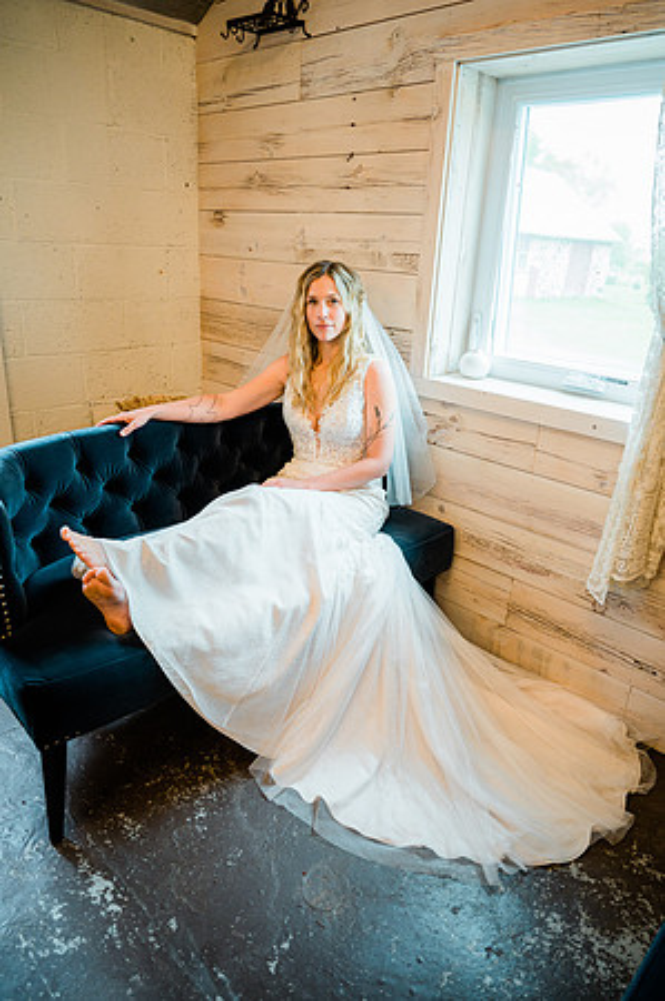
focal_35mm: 24
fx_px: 666
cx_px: 332
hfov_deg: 53.0
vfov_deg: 73.8
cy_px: 500
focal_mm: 24
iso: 500
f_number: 2.8
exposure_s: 1/200
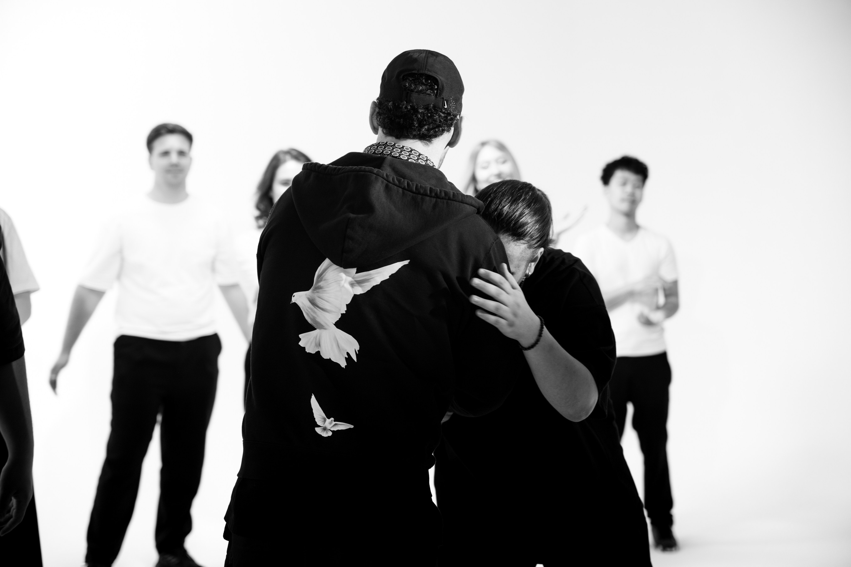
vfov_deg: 20.1
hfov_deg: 29.8
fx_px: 1598
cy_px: 284
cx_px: 426
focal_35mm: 68
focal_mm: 67.6
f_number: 2.8
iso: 250
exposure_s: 1/160
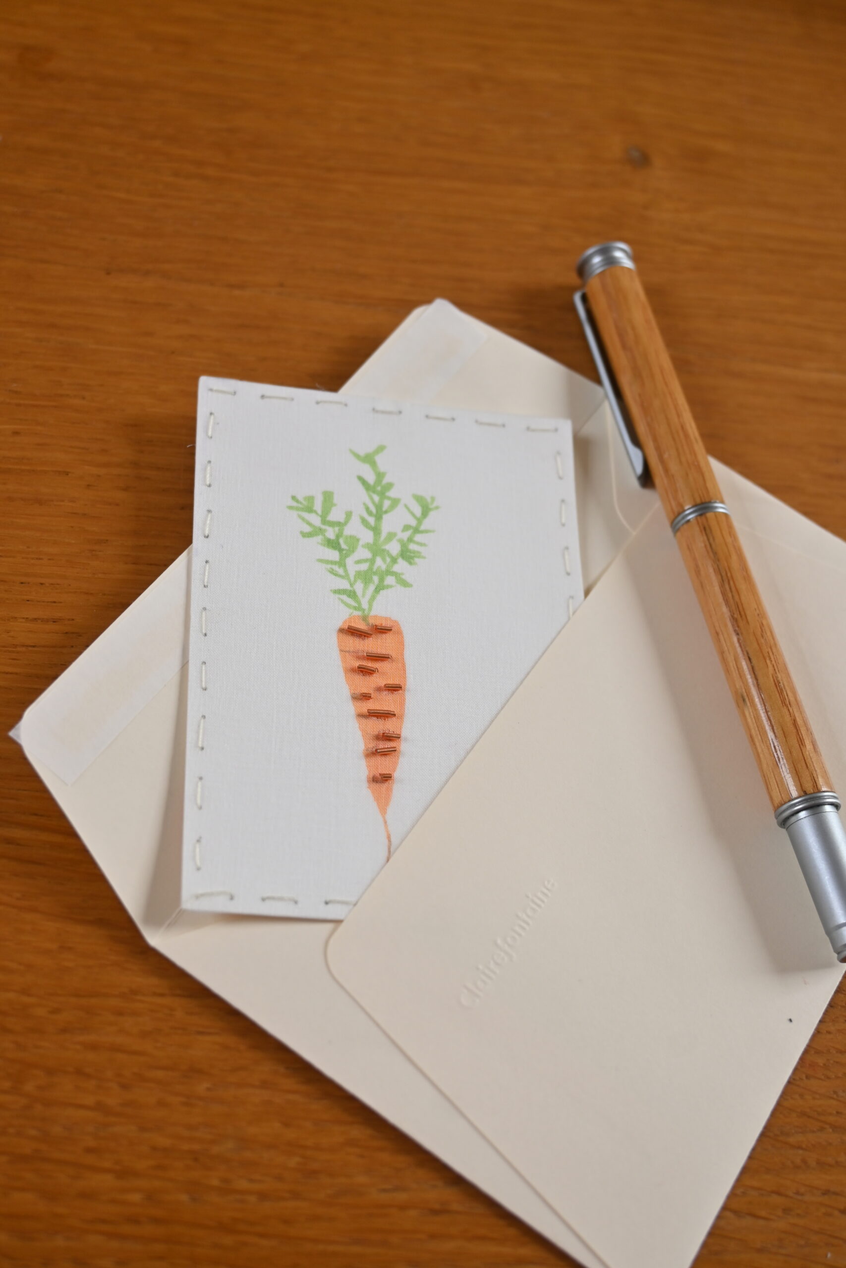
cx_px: 423
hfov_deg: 31.9
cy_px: 634
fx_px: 1480
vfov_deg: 46.4
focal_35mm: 42
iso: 160
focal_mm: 28
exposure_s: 1/50
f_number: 4.5
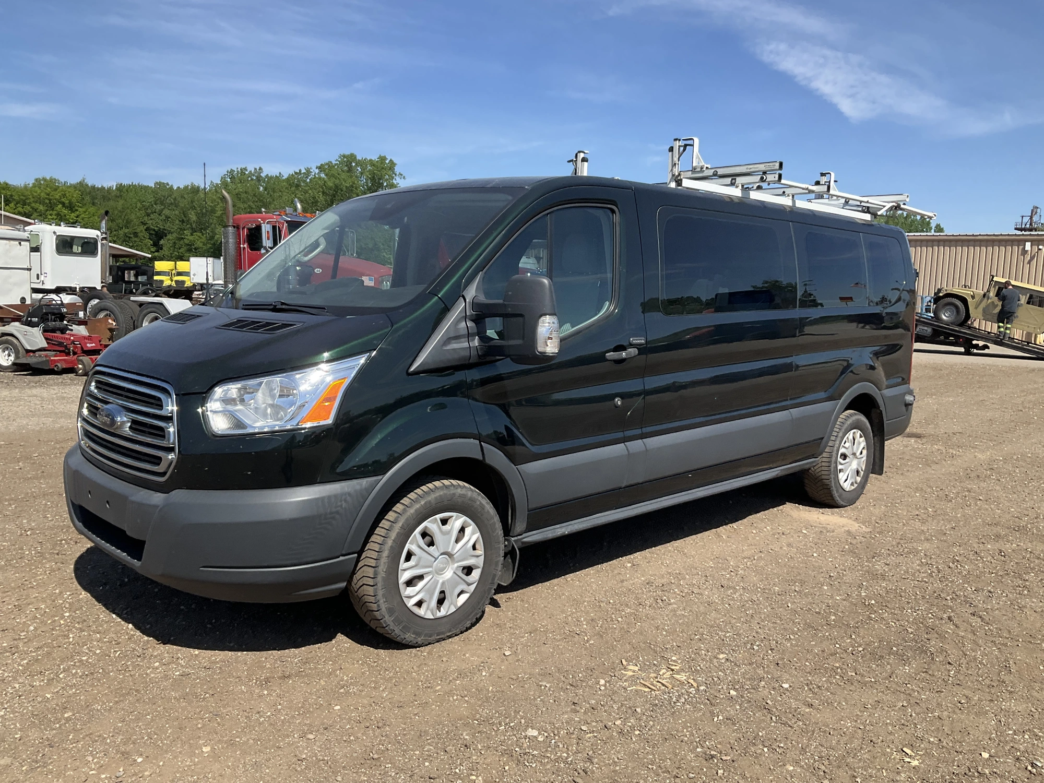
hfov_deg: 61.7
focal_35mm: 29
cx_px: 522
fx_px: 875
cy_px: 392
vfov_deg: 48.2
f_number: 1.8
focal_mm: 3
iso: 25
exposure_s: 1/1377
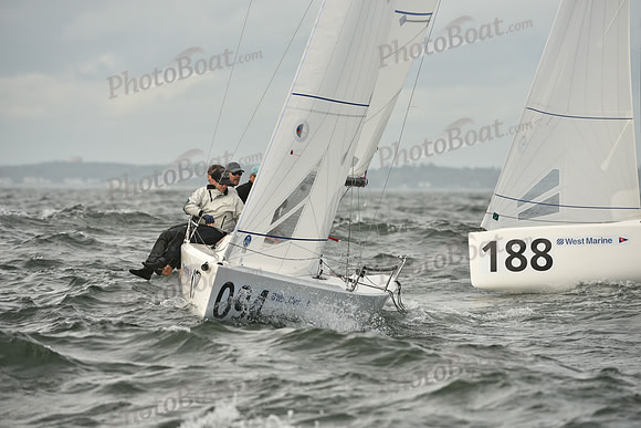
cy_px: 214
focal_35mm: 310
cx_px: 320
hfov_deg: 6.6
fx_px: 5521
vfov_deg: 4.4
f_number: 6.3
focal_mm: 310
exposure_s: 1/1250
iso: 320
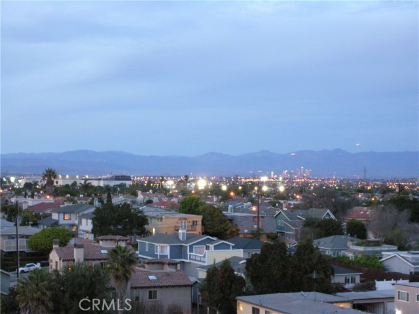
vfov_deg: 18.7
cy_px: 157
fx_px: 956
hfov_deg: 24.7
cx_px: 210
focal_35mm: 79
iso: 200
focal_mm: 20.1
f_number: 4.7
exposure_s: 1/1.6
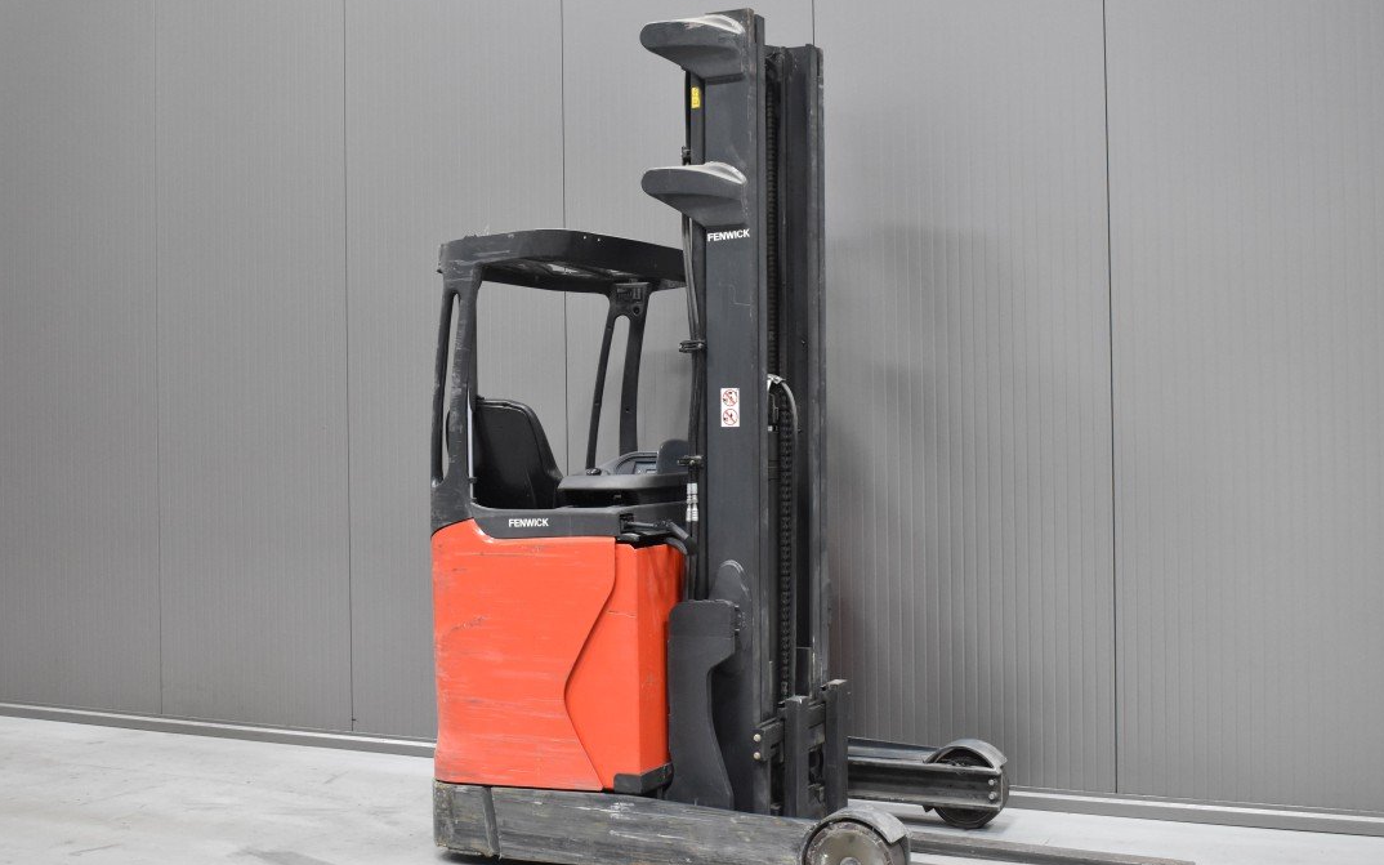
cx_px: 688
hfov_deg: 48.2
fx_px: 1546
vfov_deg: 31.2
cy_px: 434
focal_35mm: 41
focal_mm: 24
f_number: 5
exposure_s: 1/50
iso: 1600
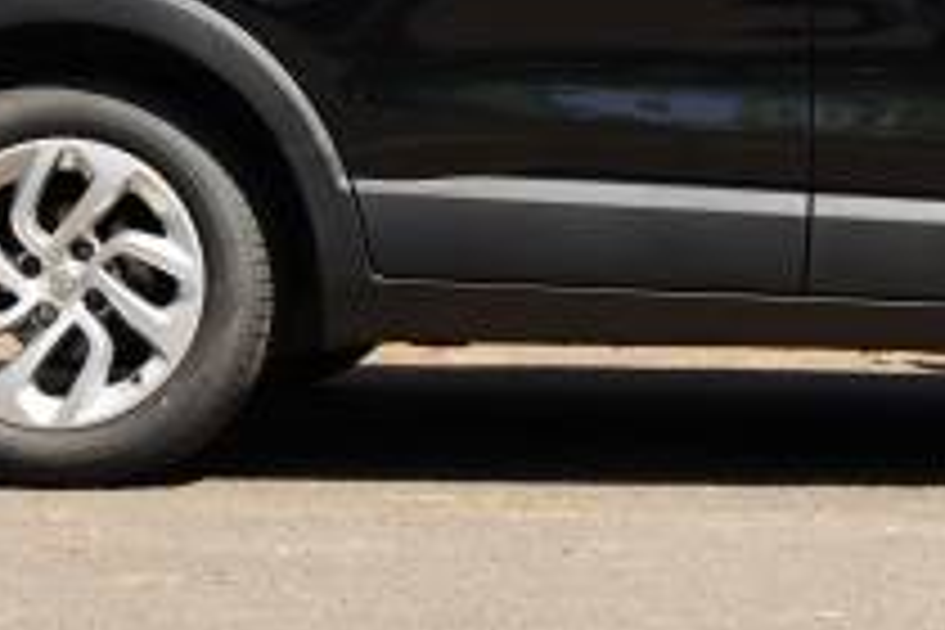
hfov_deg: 14.6
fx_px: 3628
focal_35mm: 138
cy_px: -99
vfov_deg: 9.8
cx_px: 958
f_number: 5
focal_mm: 45.4
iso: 100
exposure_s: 1/100
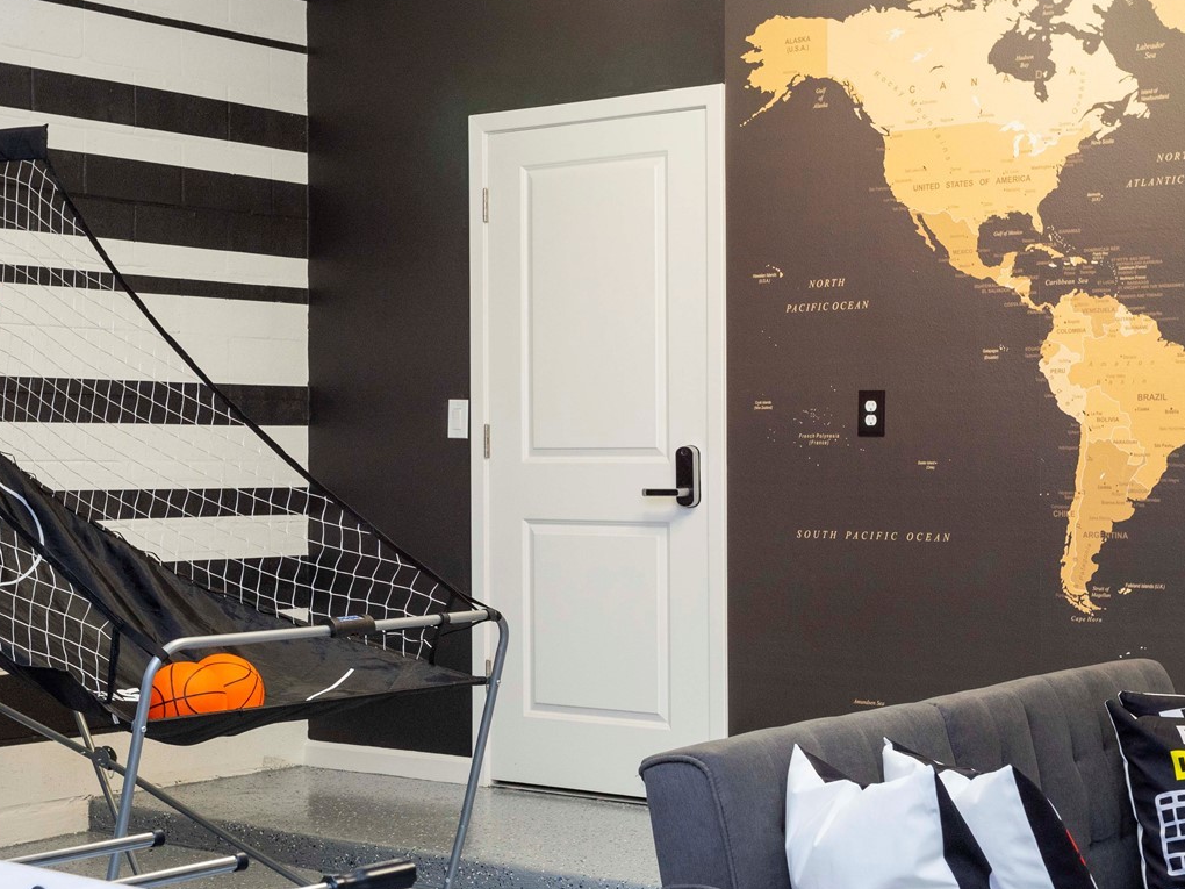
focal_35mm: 64
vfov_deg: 22.9
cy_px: 435
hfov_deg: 30.1
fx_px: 2191
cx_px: 432
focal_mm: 40
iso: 800
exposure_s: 1/10
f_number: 10
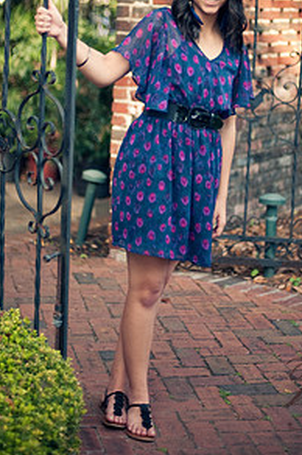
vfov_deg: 26.0
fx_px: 971
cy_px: 111
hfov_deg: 17.7
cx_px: 153
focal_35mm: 77
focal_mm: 50
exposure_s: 1/3200
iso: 320
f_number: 1.4
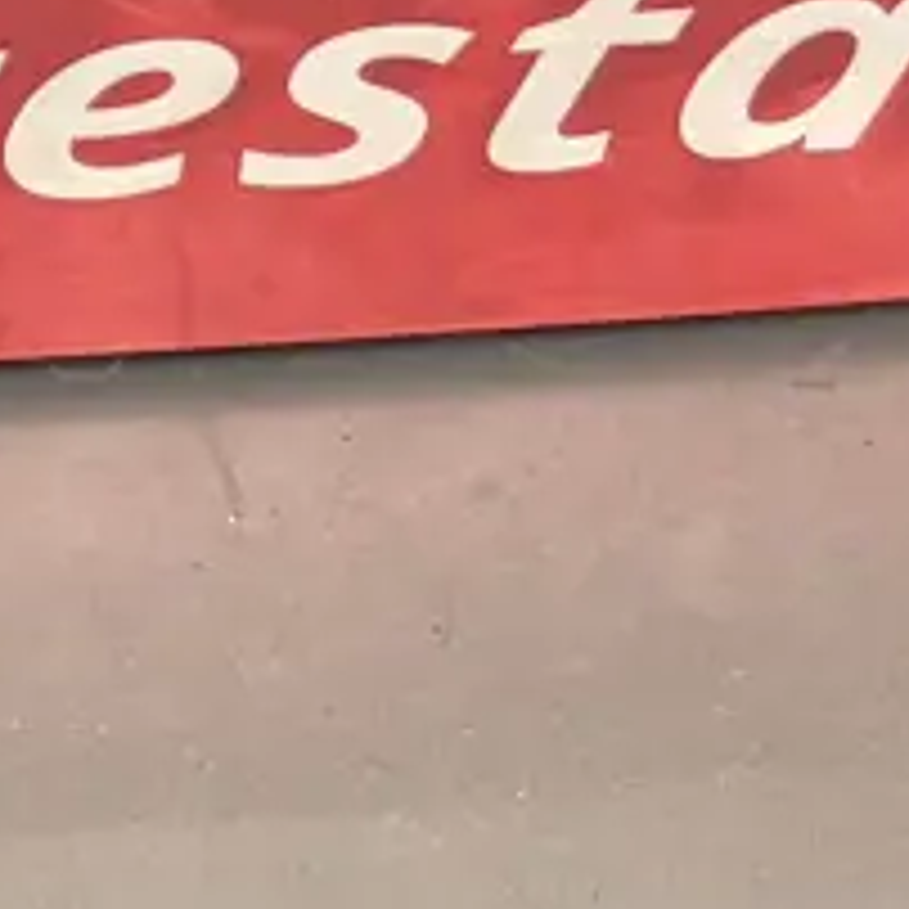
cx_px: -1174
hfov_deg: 7.6
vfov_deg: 8.0
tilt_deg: -53.2
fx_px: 6477
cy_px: 450
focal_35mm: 218
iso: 32
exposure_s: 1/132
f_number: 1.6
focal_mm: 5.96
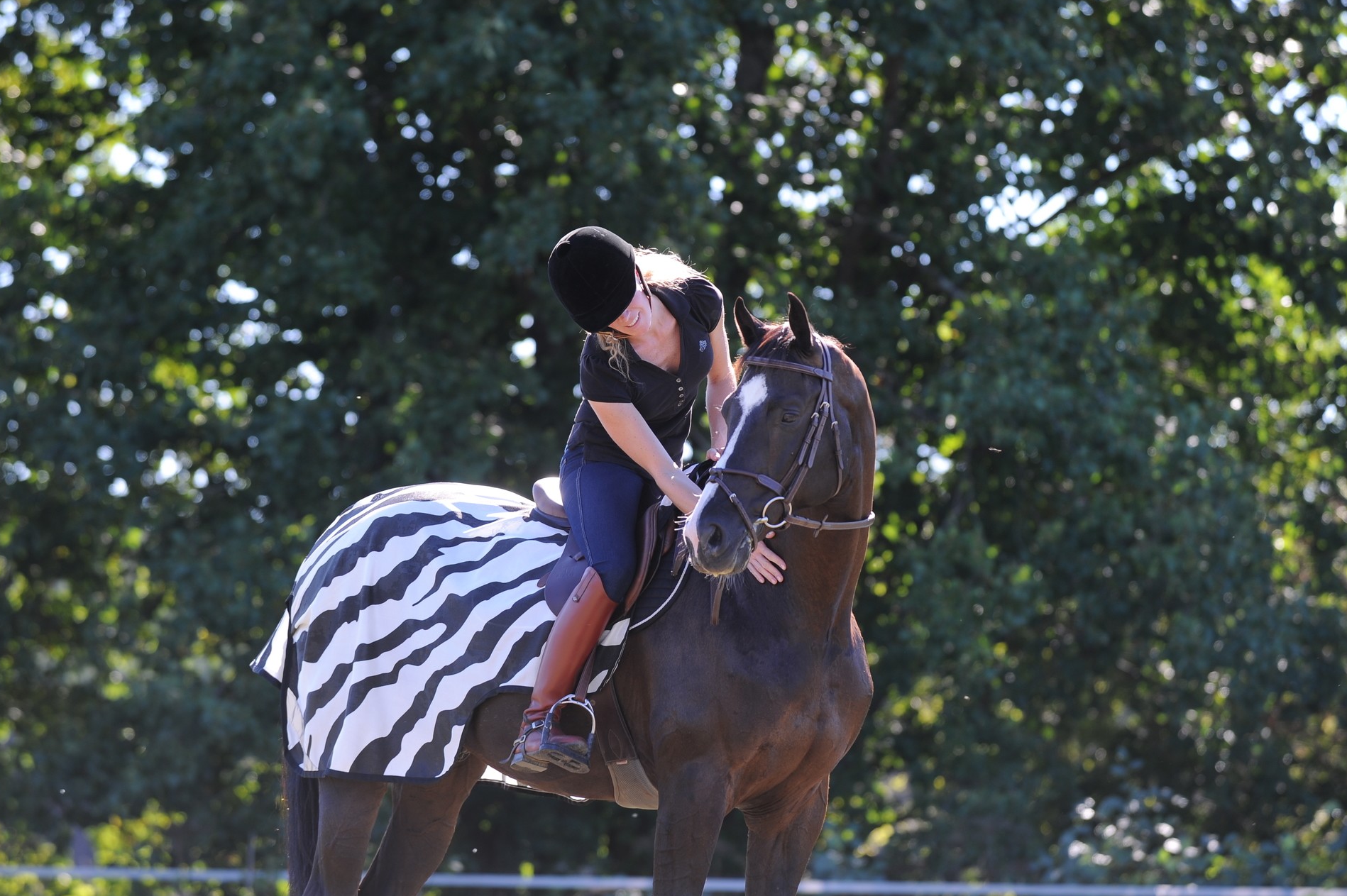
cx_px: 654
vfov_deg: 6.4
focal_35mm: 216
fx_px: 8077
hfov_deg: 9.5
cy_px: 434
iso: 200
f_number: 4
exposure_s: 1/250
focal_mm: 200
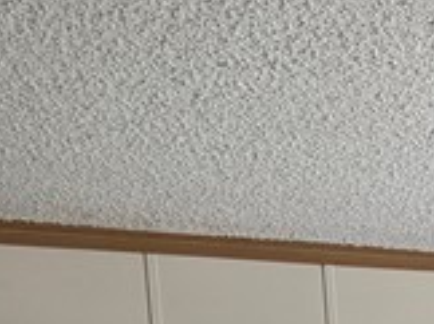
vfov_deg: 8.4
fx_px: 1903
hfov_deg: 11.0
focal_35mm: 152
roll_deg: +1.3
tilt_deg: -11.1
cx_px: 1047
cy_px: 913
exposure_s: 1/146
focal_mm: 6.76
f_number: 1.78
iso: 200
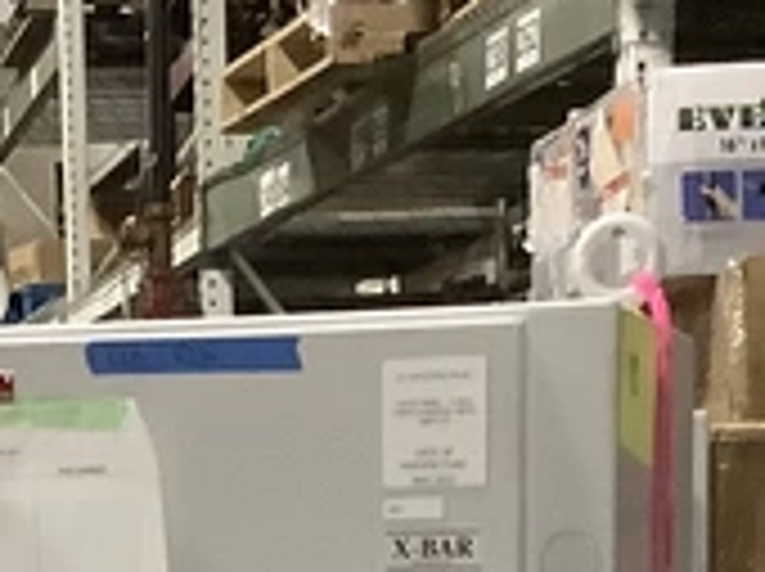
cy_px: 1191
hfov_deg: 14.4
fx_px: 3023
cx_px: 238
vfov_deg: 9.9
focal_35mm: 137
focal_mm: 3.3
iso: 400
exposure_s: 1/33
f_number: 2.4
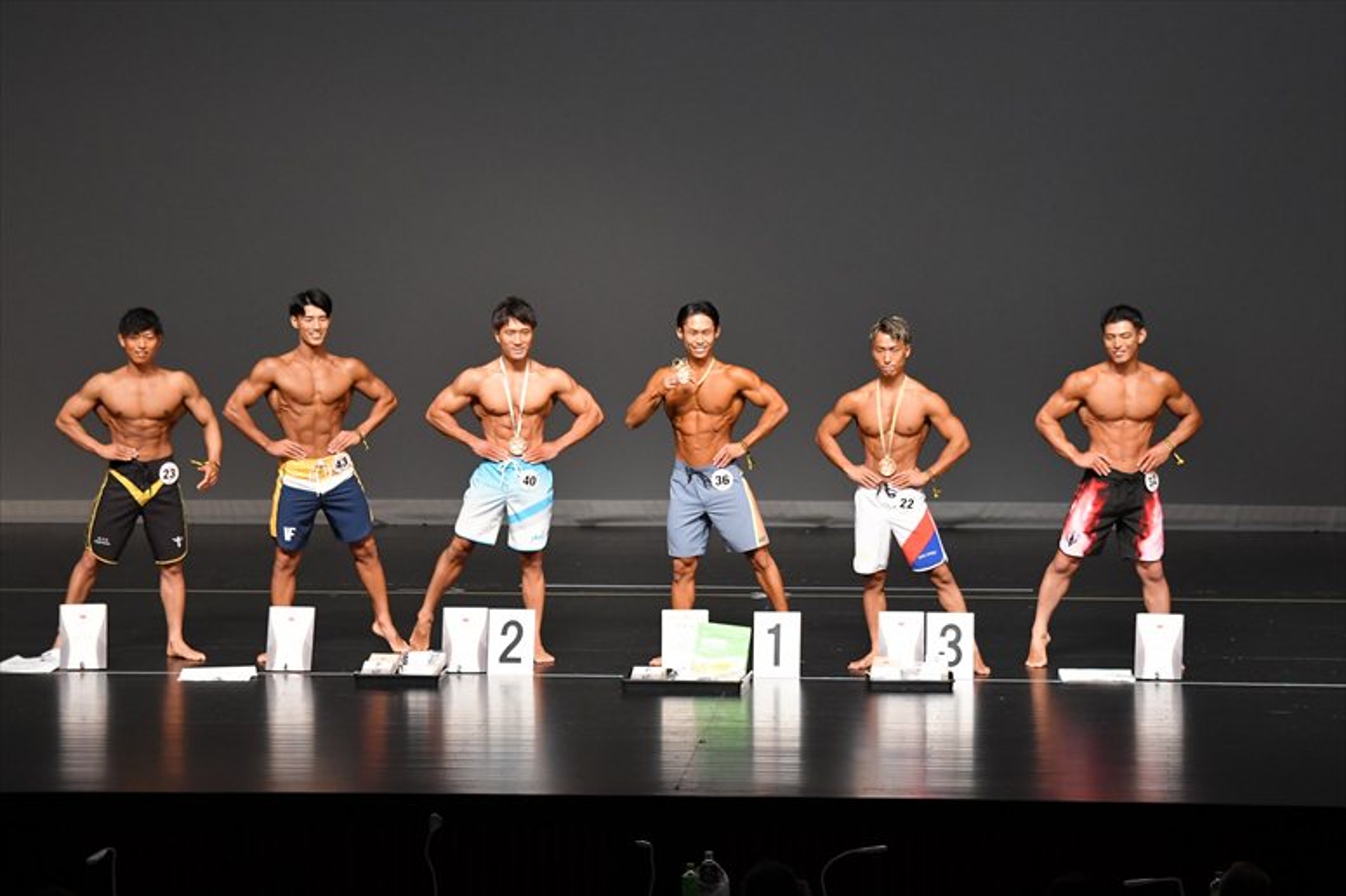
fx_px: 5867
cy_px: 448
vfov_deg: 8.7
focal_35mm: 157
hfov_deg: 13.1
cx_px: 673
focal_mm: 105
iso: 2500
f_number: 5.6
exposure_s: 1/400
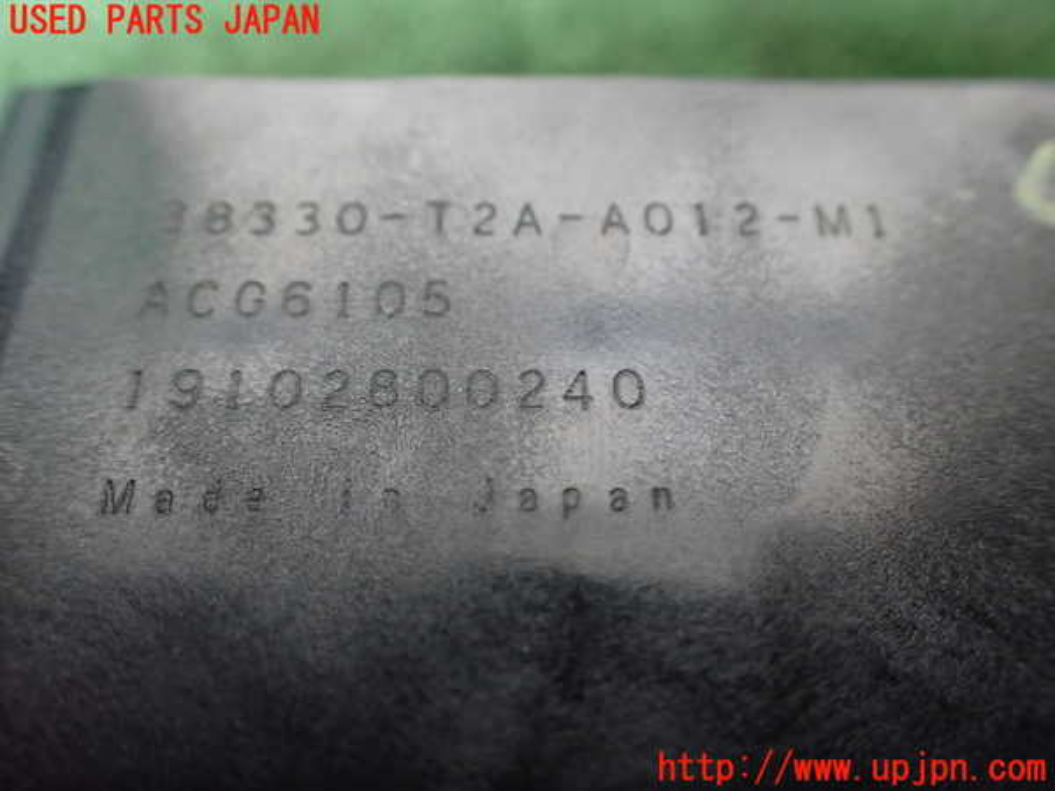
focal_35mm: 30
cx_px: 528
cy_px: 396
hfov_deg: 60.0
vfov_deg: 46.8
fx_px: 914
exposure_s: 1/125
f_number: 2.3
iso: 800
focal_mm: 5.4
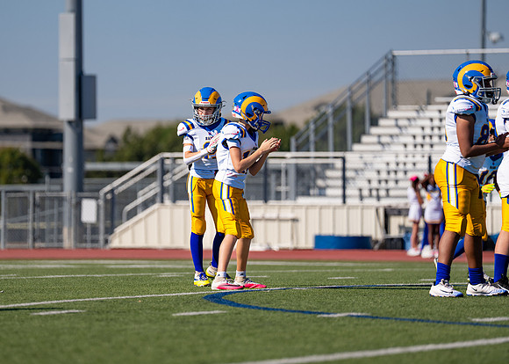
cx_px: 195
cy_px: 157
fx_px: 3581
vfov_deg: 5.8
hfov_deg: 8.1
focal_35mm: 248
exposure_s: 1/3200
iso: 125
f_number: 2.8
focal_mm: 200
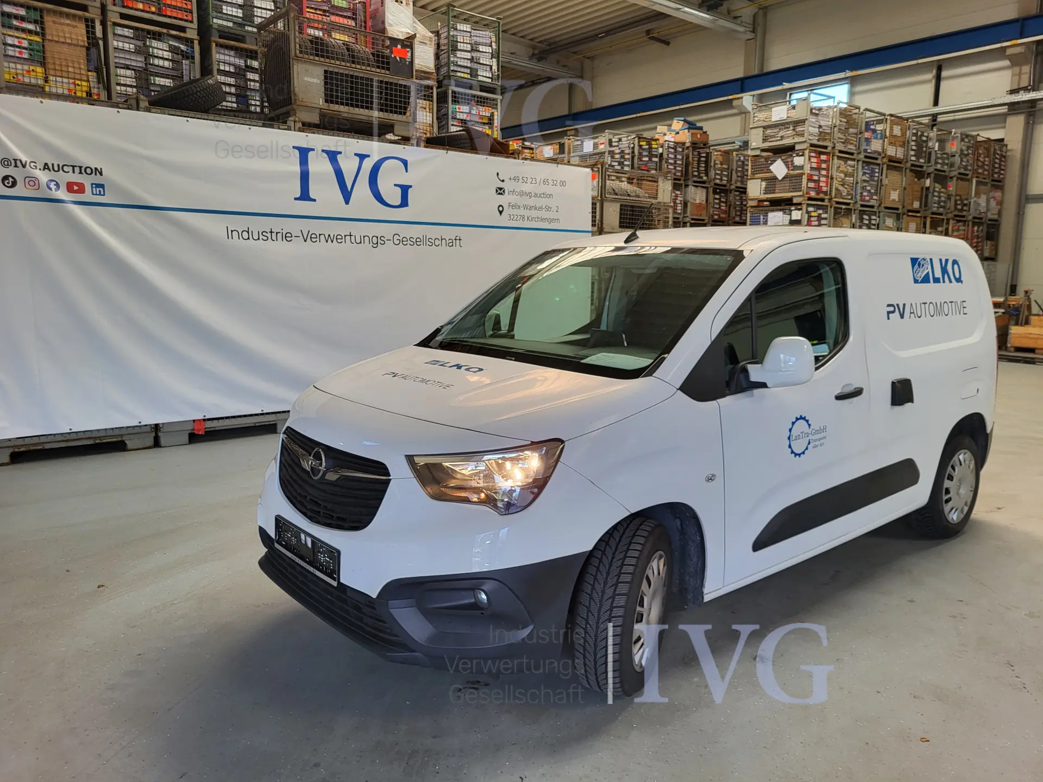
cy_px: 391
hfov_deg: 67.3
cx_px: 522
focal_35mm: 26
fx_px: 783
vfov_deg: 53.1
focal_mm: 5.4
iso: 50
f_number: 1.8
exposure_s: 1/100
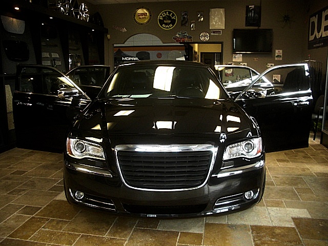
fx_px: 341
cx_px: 164
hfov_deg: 51.4
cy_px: 123
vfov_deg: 39.7
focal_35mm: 36
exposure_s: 1/60
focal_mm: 6.3
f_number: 2.8
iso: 400
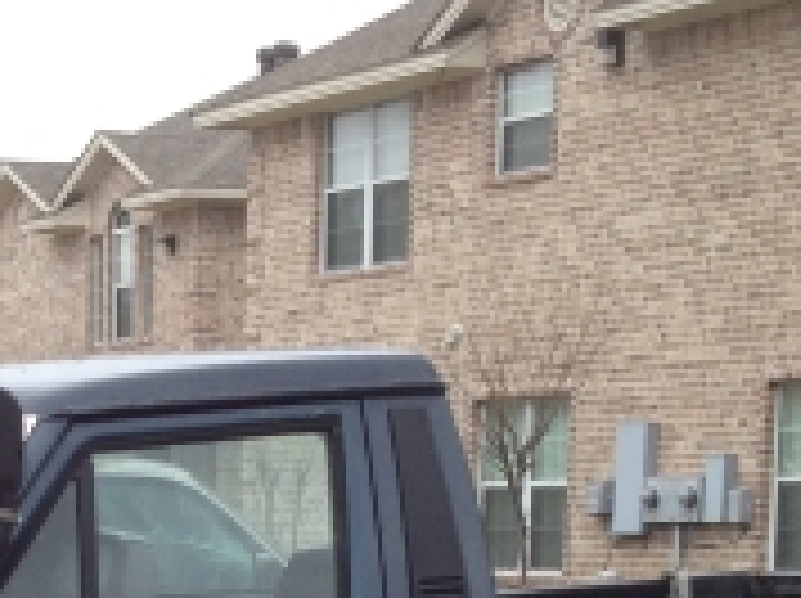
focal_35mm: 126
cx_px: 0
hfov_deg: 15.4
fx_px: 2912
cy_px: 1039
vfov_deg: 11.0
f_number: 2.4
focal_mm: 4.28
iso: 80
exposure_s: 1/203
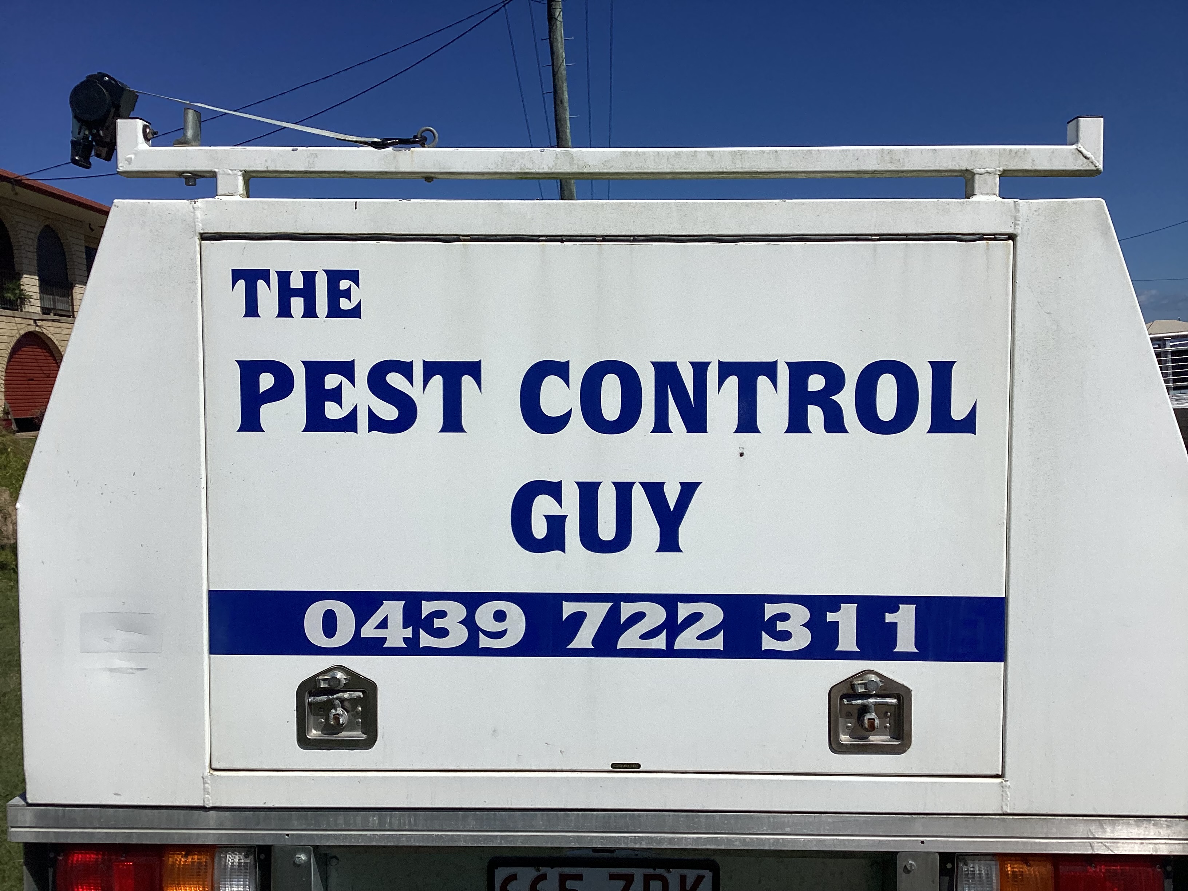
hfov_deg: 58.4
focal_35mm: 31
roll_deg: +2.8
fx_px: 1064
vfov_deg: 45.4
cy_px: 446
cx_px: 594
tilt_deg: -3.1
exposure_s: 1/4808
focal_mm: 3.3
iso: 25
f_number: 2.4
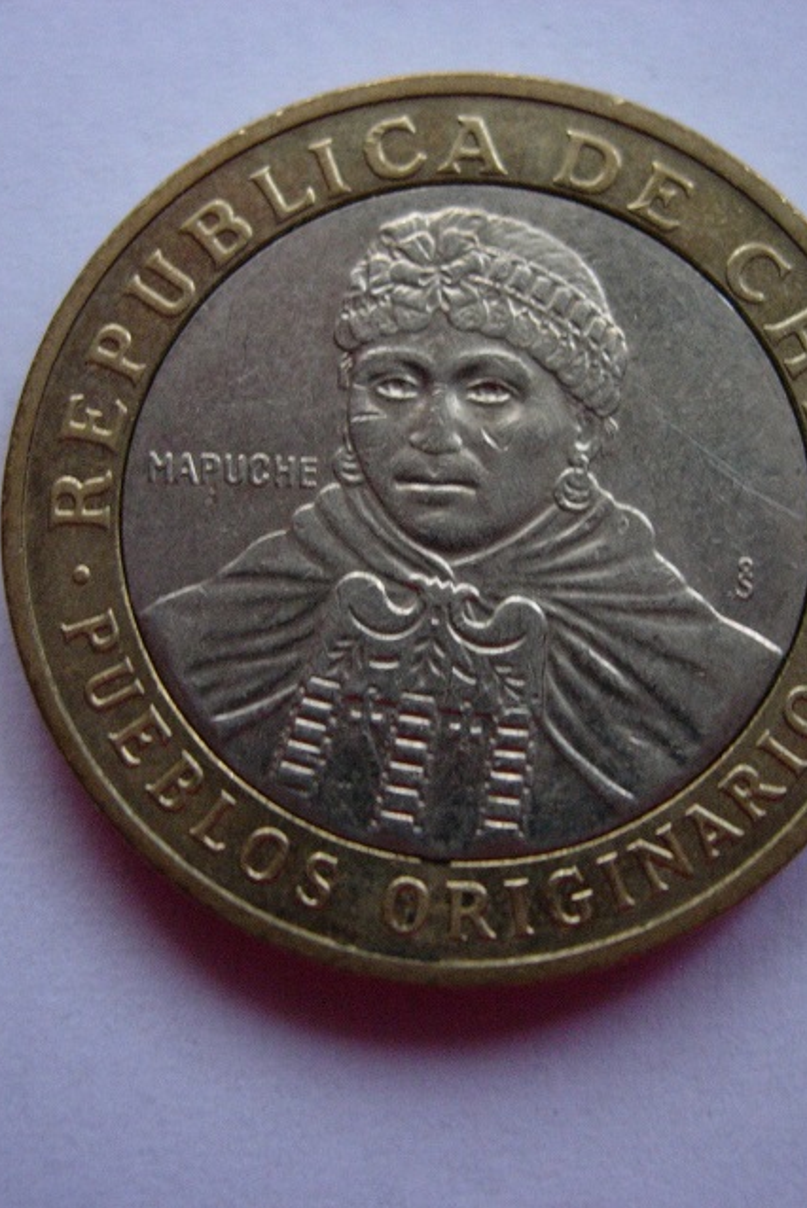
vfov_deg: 37.5
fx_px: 1780
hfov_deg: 25.5
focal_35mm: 53
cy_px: 604
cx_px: 451
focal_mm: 7.8
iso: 200
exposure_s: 1/26.9
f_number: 2.8
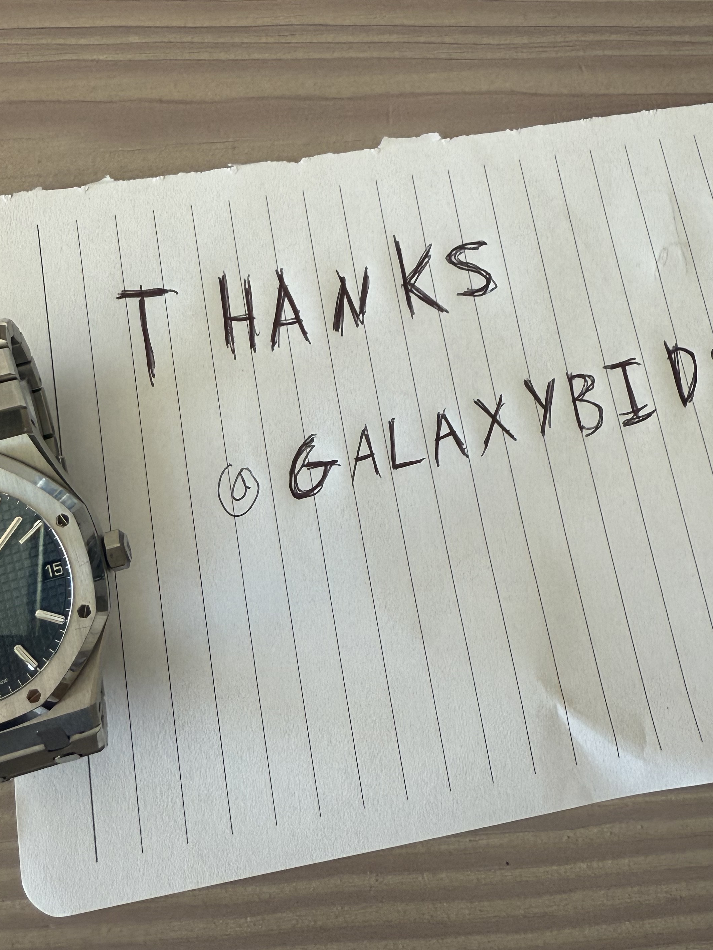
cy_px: 378
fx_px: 934
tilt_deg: -73.0
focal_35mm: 34
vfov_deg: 53.6
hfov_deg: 41.8
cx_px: 342
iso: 125
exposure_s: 1/99
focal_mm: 2.22
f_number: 2.2
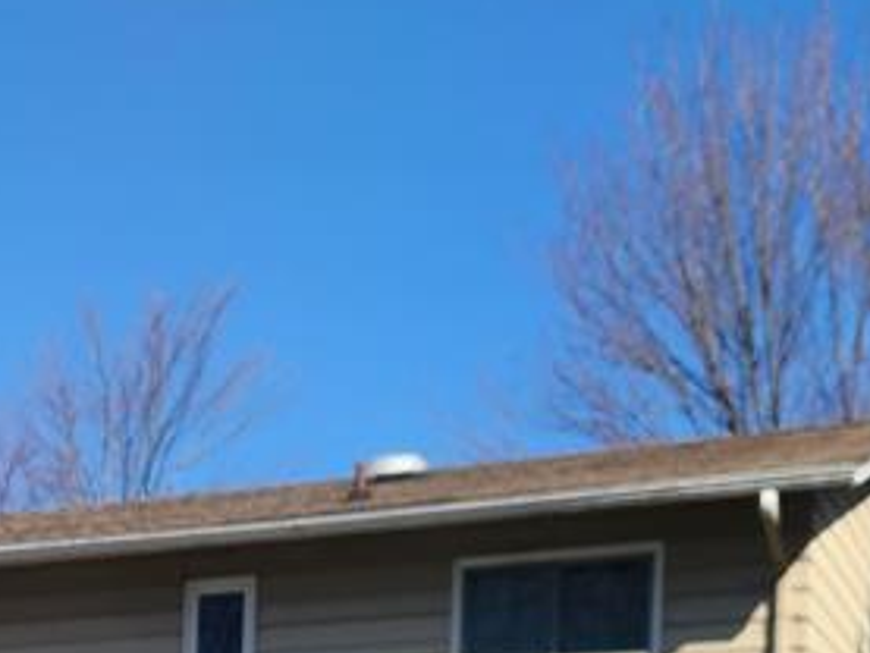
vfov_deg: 15.6
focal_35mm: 85
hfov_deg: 22.1
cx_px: -25
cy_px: 1064
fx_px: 2137
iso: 20
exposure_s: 1/1293
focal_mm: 5.4
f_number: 1.8
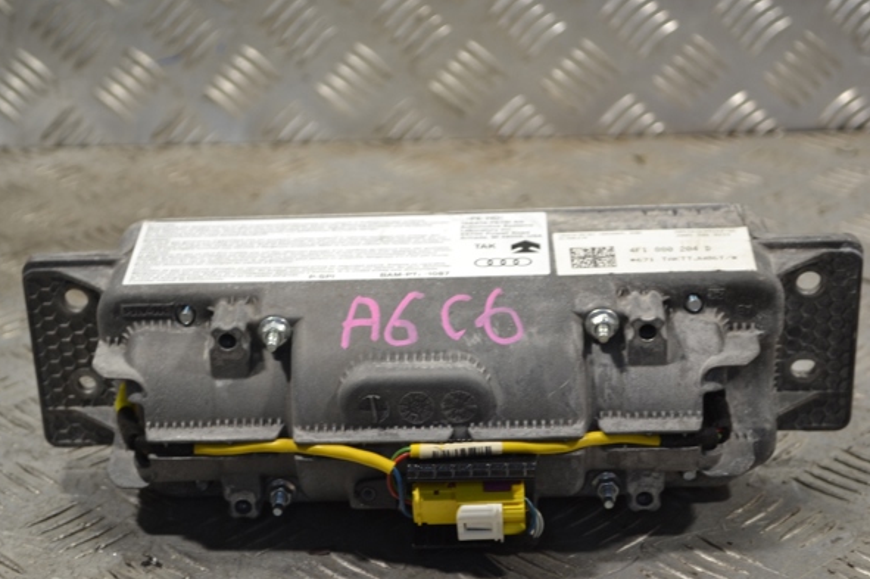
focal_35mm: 78
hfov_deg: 26.0
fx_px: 1883
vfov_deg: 17.5
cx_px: 425
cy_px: 289
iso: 180
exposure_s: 1/30
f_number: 5.3
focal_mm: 48
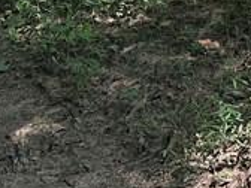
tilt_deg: -9.8
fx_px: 1059
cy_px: -198
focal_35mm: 146
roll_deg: +1.6
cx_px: 616
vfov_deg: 9.4
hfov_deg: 11.2
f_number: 1.78
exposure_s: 1/433
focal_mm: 6.86
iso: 80
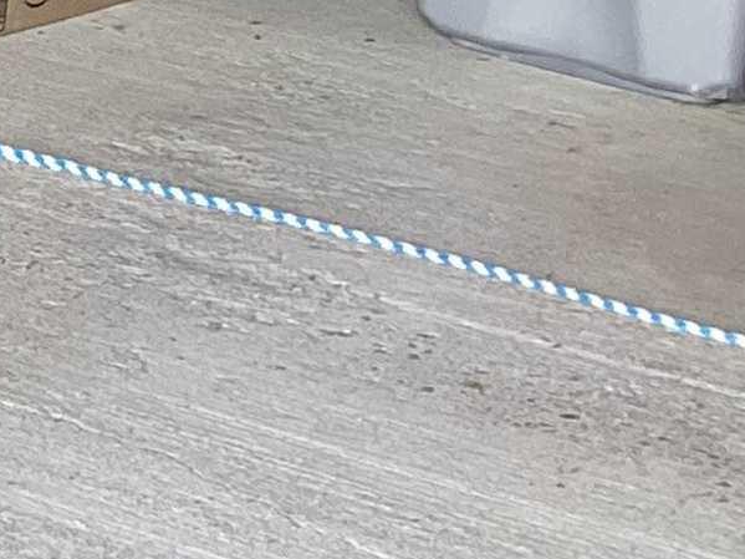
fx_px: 3421
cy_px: -408
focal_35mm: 159
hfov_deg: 10.8
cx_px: -946
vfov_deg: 9.0
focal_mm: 3.3
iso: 50
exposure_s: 1/60
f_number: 2.4
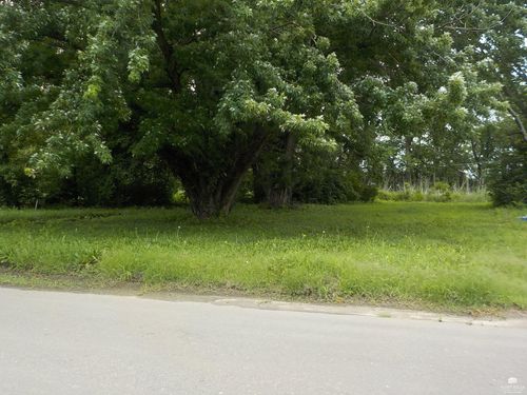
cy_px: 198
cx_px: 264
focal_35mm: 30
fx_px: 457
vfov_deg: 46.8
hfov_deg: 60.0
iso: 125
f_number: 3.3
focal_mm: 4.1
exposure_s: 1/250
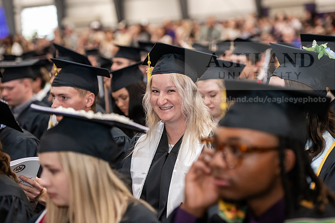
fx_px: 912
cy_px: 112
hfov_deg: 20.8
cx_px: 168
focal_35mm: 98
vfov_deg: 14.0
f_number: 3.2
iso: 3200
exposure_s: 1/200
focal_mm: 98
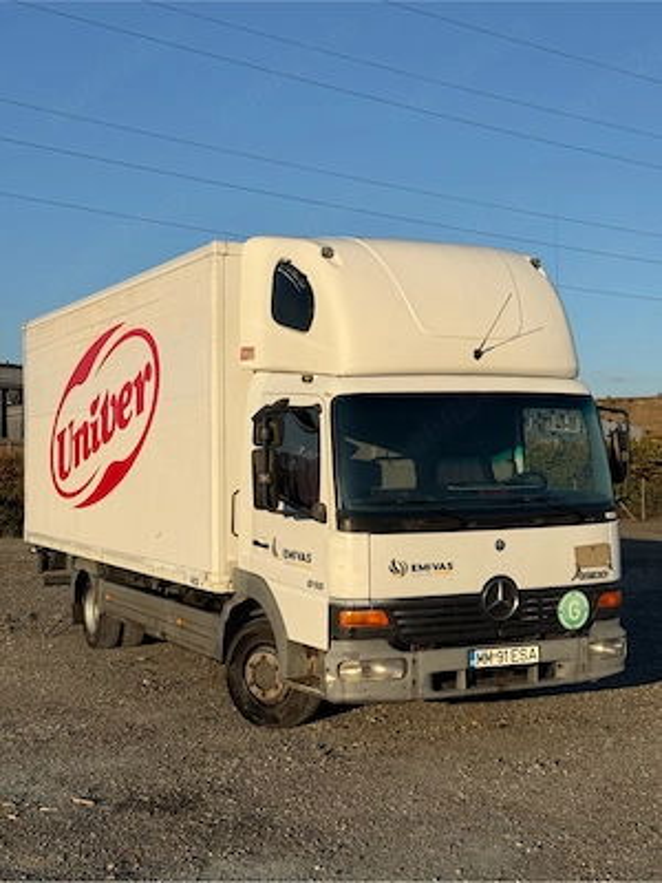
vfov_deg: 39.7
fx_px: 1224
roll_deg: +0.0
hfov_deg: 30.3
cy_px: 442
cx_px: 331
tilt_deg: +3.3
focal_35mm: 48
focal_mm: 6.76
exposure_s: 1/6536
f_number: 1.78
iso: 64
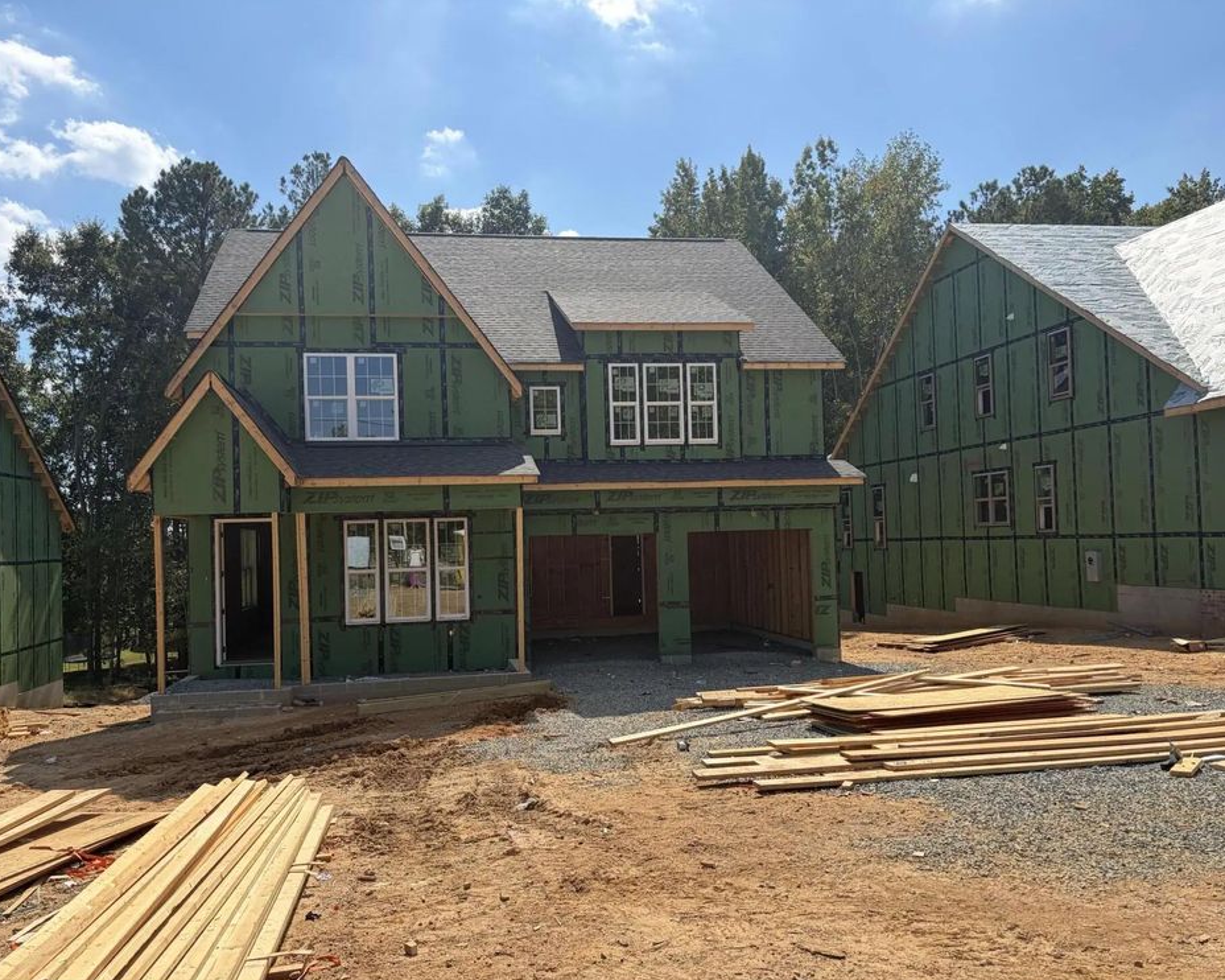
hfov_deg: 62.2
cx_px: 578
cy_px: 506
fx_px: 1015
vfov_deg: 51.5
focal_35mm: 28
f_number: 1.6
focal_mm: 5.96
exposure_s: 1/3623
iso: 50
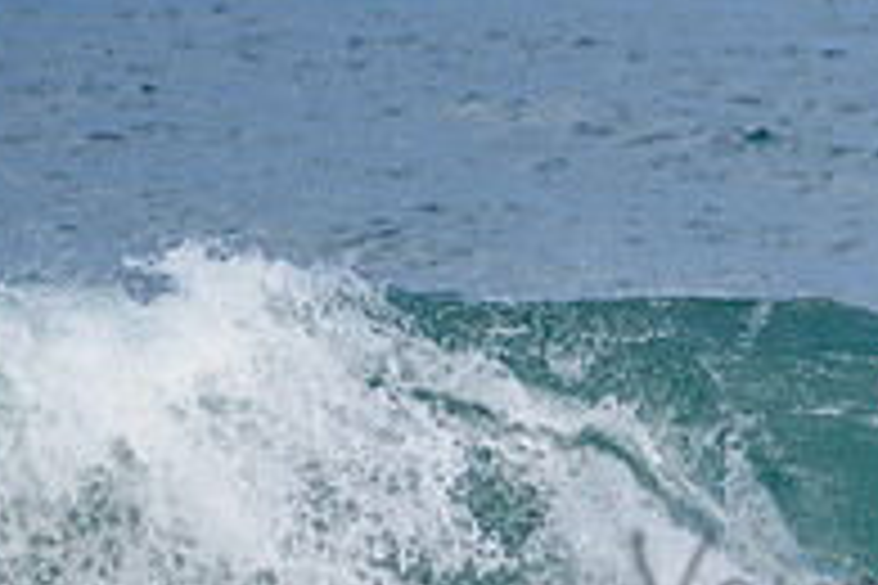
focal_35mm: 1823
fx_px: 44457
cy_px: 560
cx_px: 1094
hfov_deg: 1.1
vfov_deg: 0.8
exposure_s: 1/1250
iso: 180
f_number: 5.6
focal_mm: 500
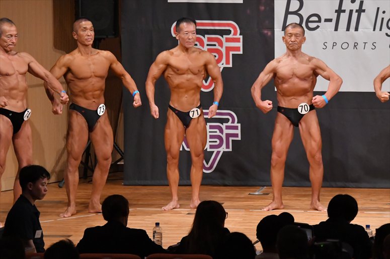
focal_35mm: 240
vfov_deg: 5.7
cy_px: 130
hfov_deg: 8.6
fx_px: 2599
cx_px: 195
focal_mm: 160
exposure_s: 1/400
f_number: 5.6
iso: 8000
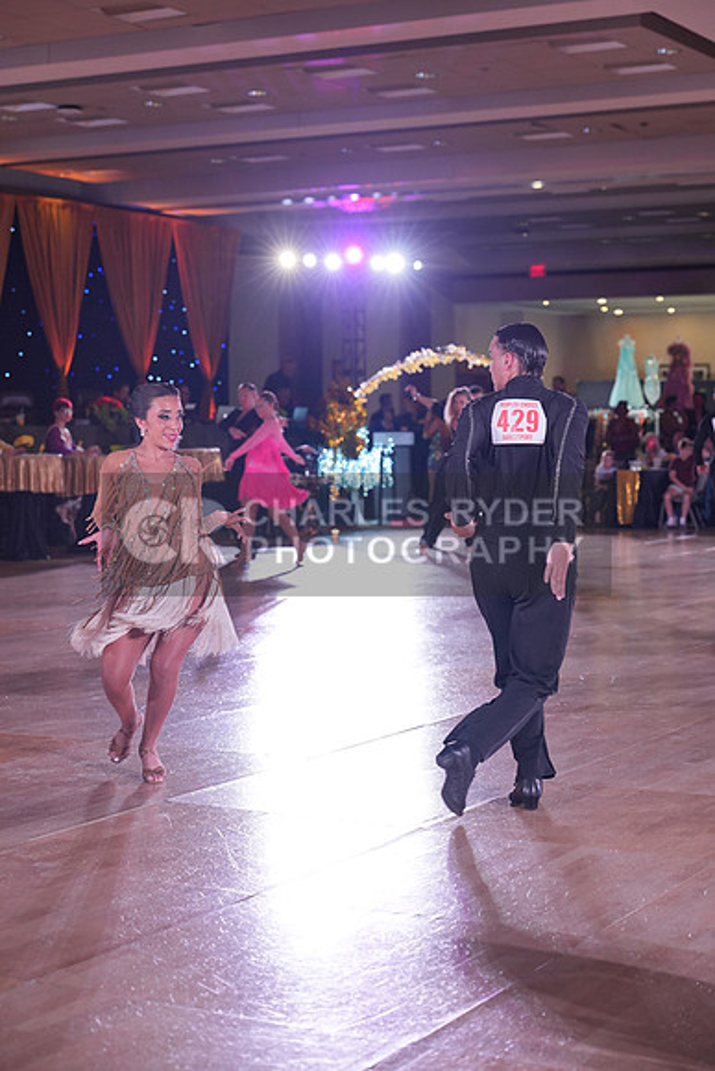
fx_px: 1935
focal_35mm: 65
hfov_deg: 20.9
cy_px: 536
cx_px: 358
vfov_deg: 31.0
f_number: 3.5
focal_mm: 65
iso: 1250
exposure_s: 1/400
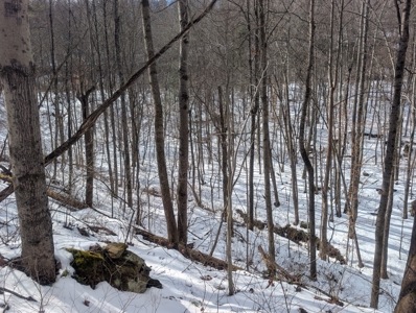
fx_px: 289
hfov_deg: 71.5
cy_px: 156
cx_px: 208
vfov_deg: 57.0
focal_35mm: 24
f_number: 1.68
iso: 20
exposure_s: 1/934
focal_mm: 6.9
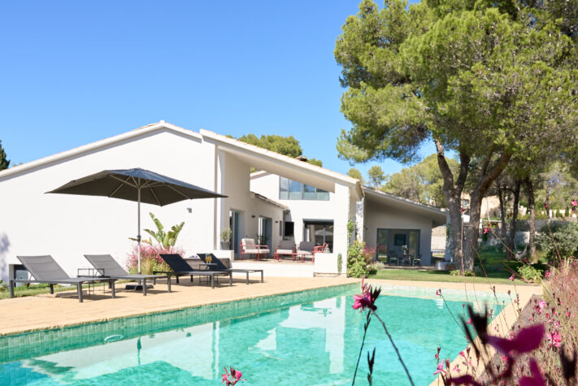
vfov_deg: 45.5
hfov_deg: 65.2
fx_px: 447
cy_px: 275
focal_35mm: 28
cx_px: 345
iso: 160
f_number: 8
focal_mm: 16.5
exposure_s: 1/200
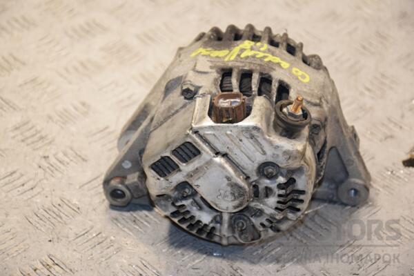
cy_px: 138
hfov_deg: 17.1
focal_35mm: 120
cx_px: 207
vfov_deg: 11.4
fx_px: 1380
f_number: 5.3
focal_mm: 80
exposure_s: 1/160
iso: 800
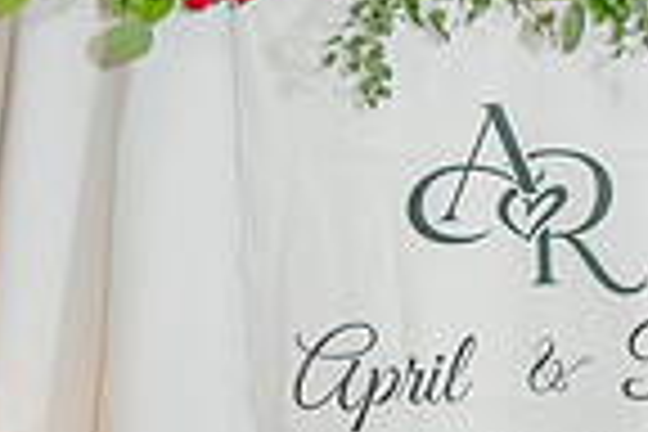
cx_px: -22
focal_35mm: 282
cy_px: -209
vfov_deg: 4.8
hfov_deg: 7.3
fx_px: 5076
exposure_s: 1/320
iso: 1600
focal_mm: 70
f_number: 2.8
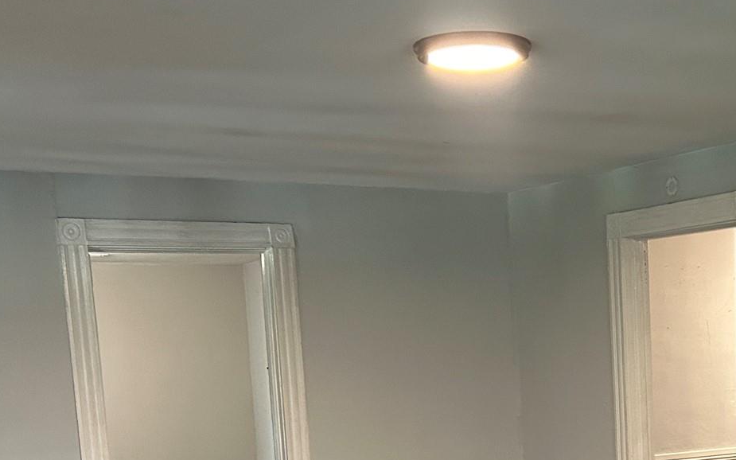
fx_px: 1223
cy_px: 497
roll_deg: +3.0
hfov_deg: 32.0
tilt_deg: -7.8
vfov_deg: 20.4
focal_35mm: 61
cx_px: 653
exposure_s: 1/60
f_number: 1.5
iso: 500
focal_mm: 5.7
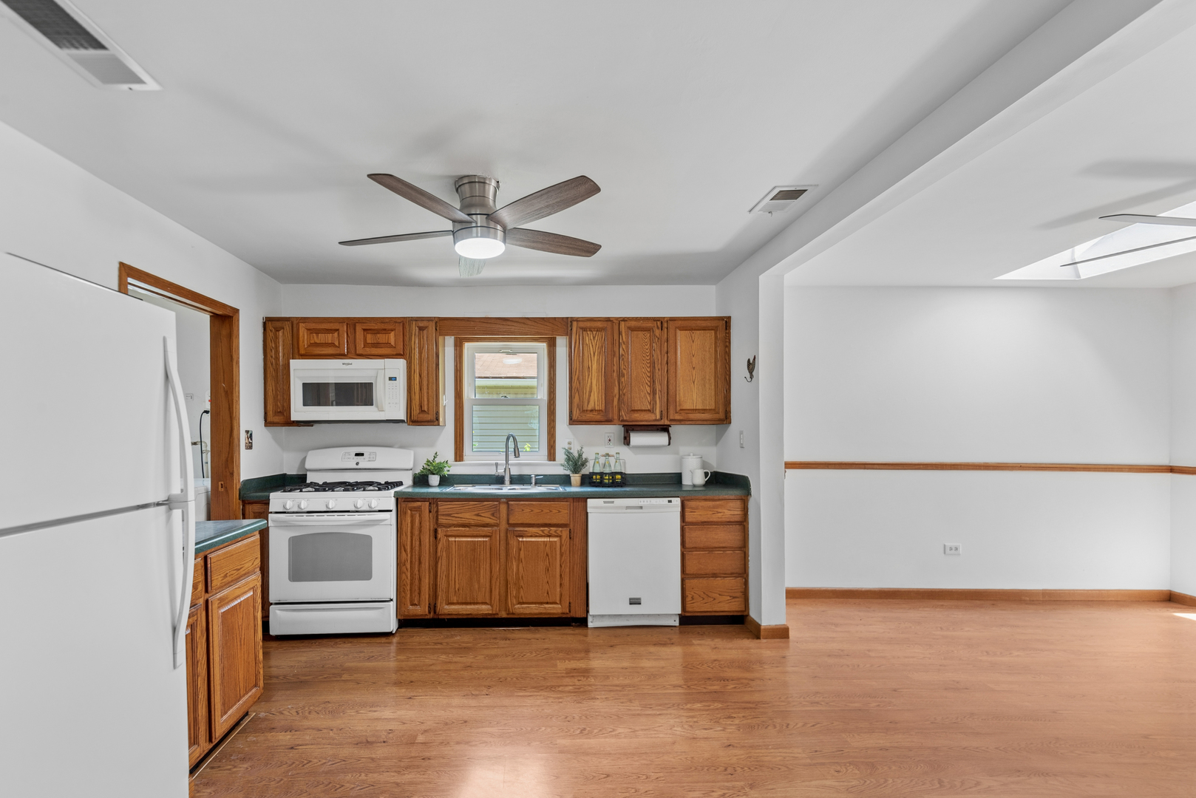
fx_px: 532
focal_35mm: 16
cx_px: 598
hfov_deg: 96.7
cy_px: 399
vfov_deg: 73.8
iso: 200
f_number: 8
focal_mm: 16
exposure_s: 1/15
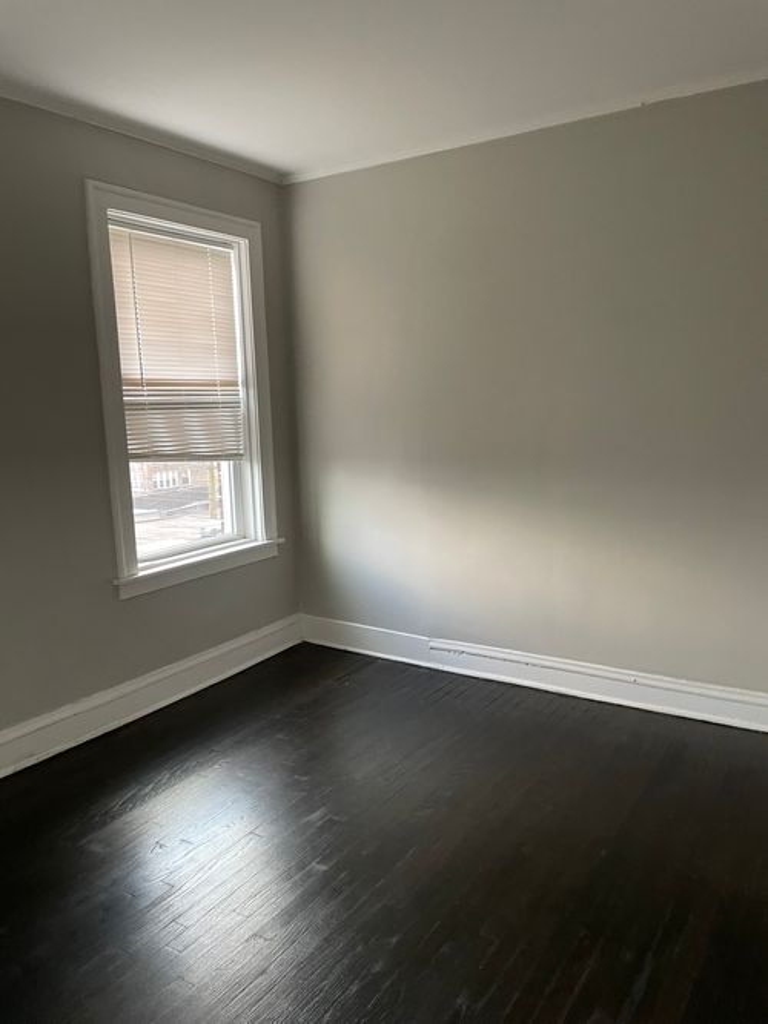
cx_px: 384
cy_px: 512
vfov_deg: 67.3
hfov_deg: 53.0
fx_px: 769
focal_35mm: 26
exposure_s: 1/60
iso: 200
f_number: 1.6
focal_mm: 4.2
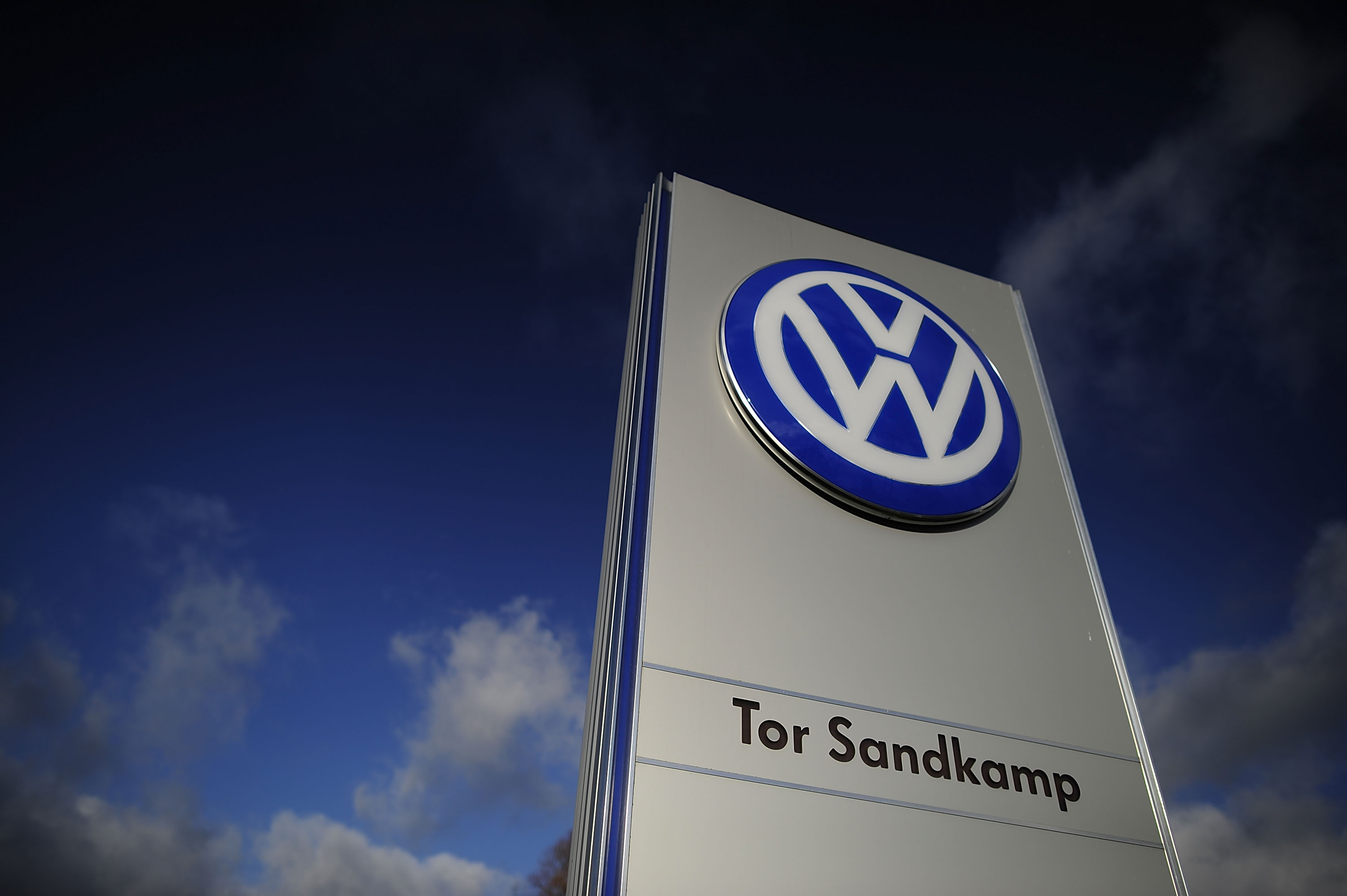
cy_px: 448
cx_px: 674
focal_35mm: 24
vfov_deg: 53.1
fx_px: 897
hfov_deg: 73.8
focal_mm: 24
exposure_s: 1/8000
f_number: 2
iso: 100
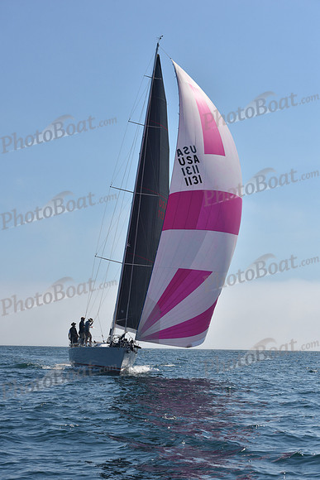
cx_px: 160
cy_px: 240
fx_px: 933
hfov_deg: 19.5
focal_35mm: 70
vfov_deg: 28.8
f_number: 10
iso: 320
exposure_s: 1/1600
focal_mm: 70
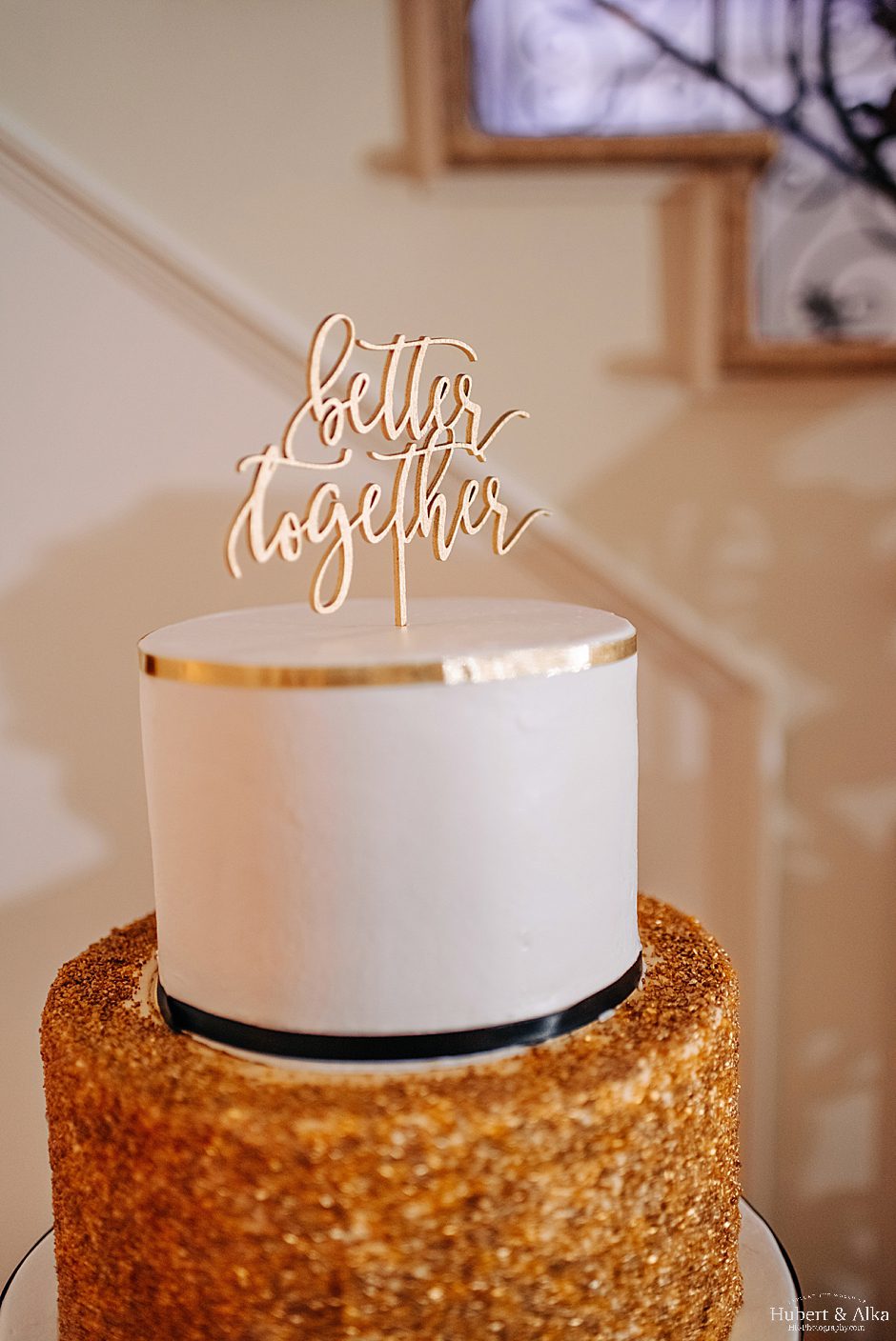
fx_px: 1305
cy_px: 670
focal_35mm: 35
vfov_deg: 54.4
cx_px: 448
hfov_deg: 37.9
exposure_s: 1/100
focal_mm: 35
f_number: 1.8
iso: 640
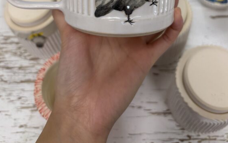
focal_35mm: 39
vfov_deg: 29.5
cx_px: 119
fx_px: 242
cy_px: -15
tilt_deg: -50.8
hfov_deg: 50.4
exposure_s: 1/120
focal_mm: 5.96
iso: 80
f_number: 1.6
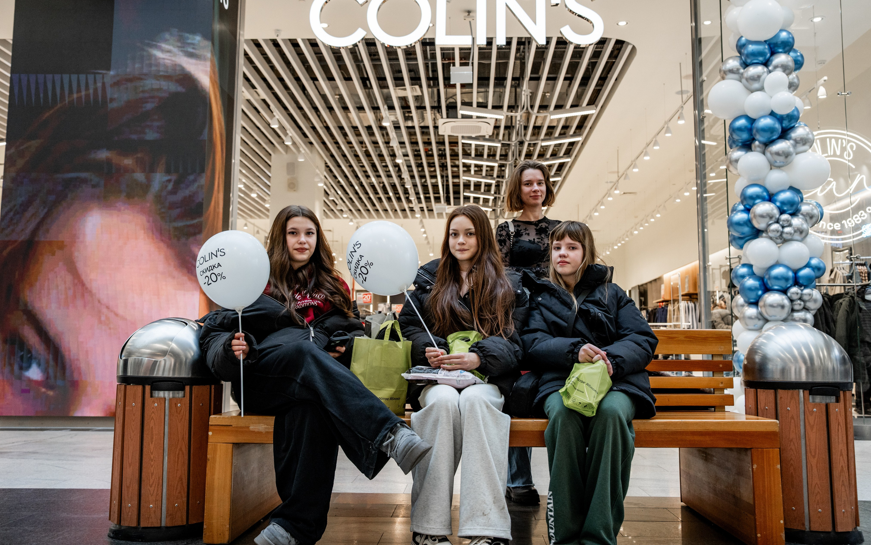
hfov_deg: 59.7
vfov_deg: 39.4
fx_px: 760
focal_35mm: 32
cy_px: 254
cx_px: 438
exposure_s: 1/320
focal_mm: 31
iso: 1250
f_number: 4
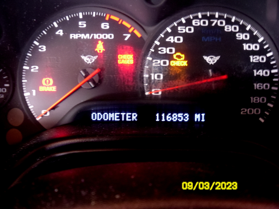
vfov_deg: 37.7
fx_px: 306
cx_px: 140
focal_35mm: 38
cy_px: 104
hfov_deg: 49.0
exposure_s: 1/1.33
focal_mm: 6.81
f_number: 3.5
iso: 400
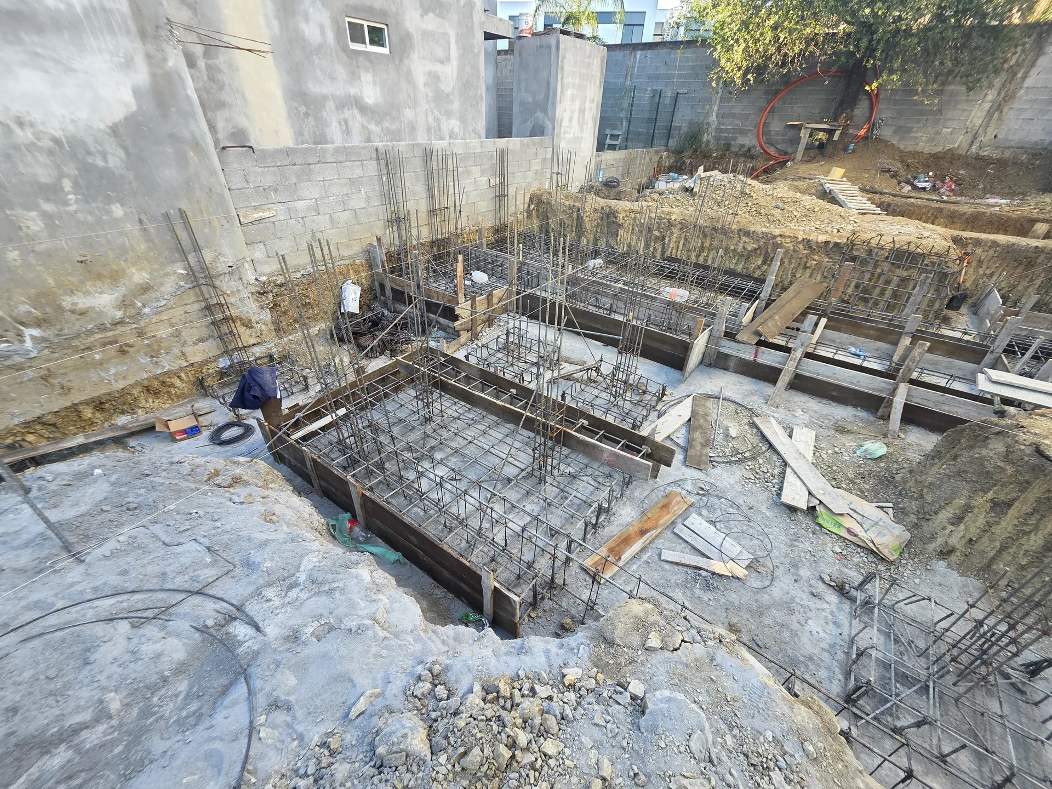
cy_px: 394
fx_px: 395
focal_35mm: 13
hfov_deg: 106.2
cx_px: 526
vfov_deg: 89.9
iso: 80
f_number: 1.9
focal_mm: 2.2
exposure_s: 1/120
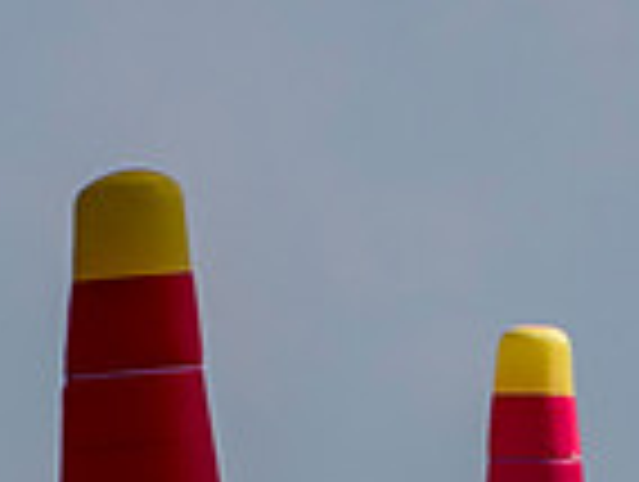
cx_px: -639
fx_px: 61501
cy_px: 949
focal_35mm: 3326
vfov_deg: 0.4
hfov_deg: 0.6
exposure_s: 1/400
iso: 200
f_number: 11
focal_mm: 280
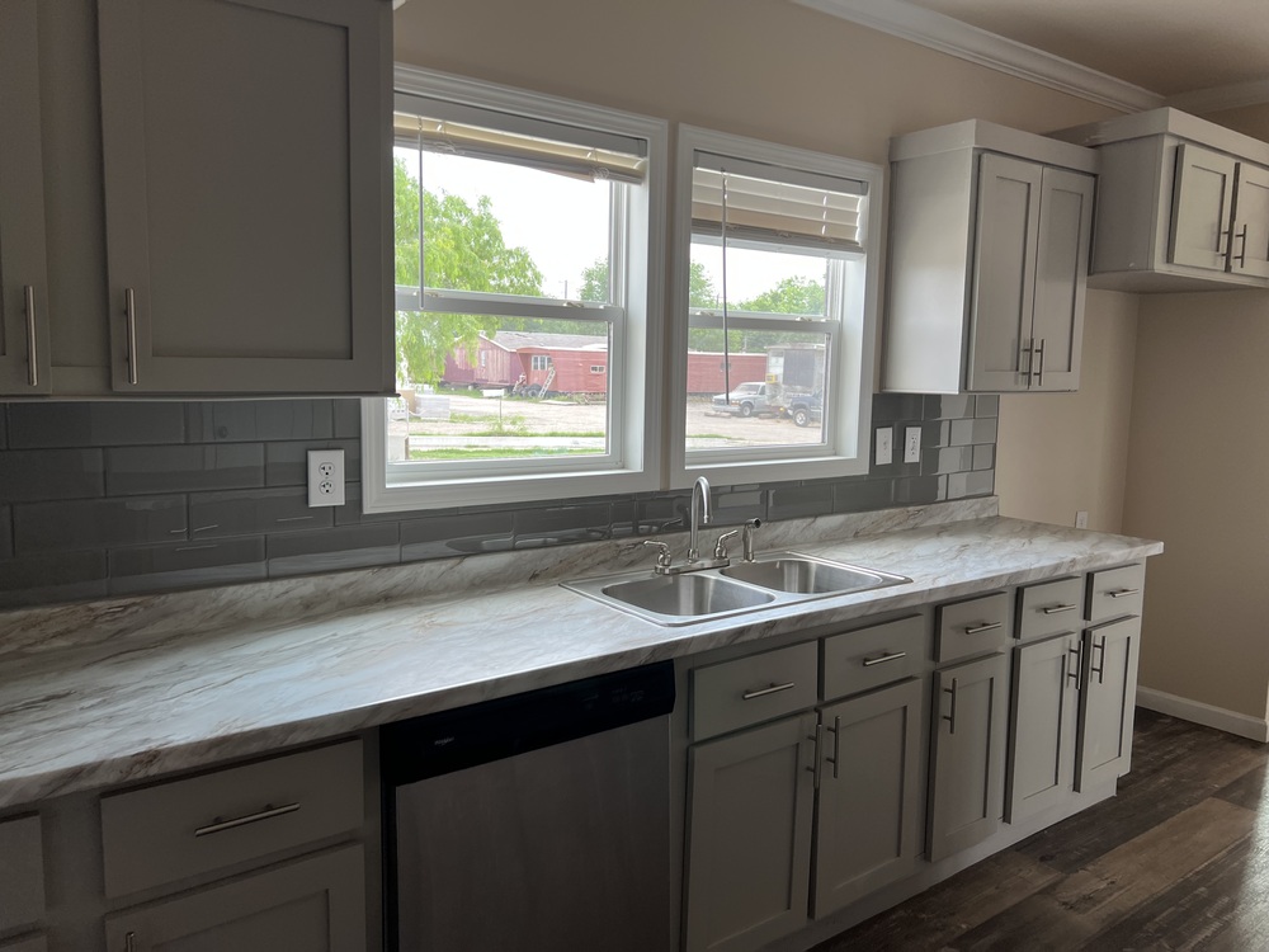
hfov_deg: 67.3
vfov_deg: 53.1
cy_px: 476
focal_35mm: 26
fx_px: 953
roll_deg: -1.2
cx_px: 634
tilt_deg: -5.3
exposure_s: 1/145
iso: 32
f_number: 1.5
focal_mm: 5.7
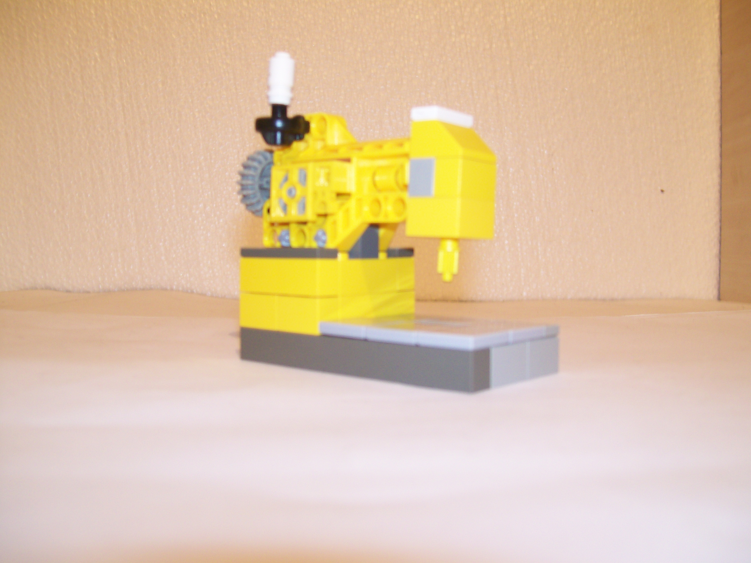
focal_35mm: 36
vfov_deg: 39.7
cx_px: 376
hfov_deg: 51.4
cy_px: 282
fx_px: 781
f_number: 2.7
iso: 80
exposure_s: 1/5.06
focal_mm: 6
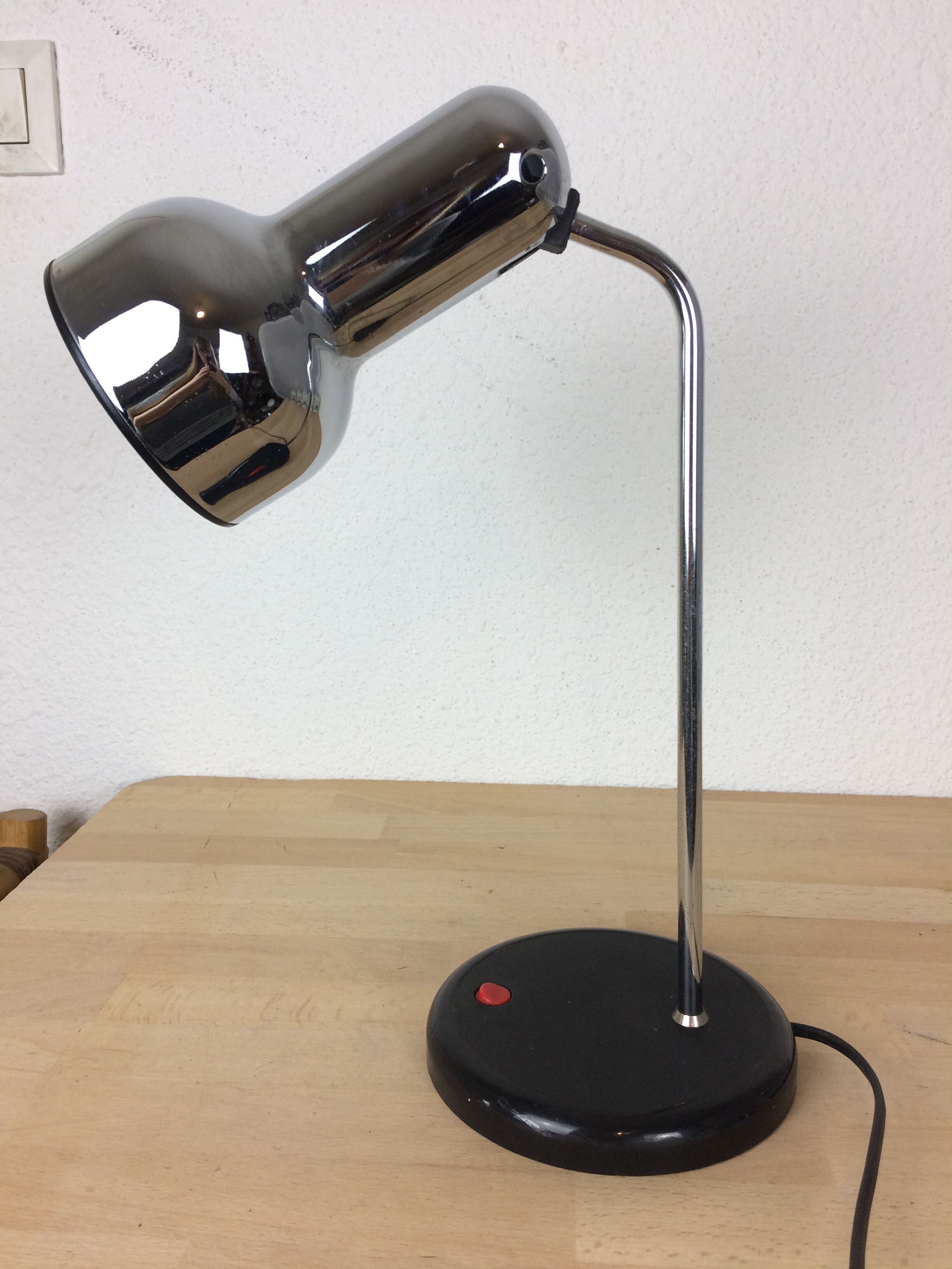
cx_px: 476
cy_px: 634
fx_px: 1063
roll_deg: +0.0
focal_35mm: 29
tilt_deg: -12.9
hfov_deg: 48.2
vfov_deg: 61.7
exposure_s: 1/100
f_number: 2.2
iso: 64
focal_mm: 4.15
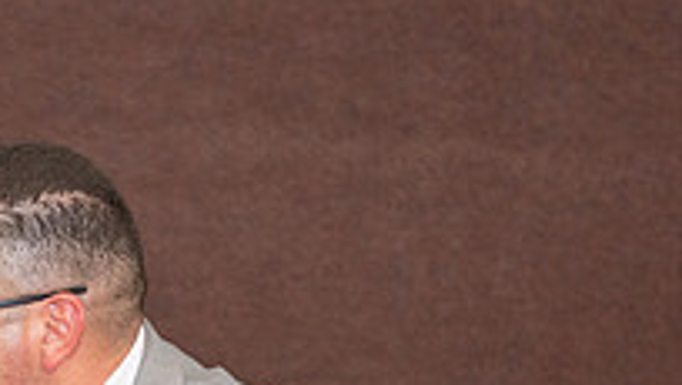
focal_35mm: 240
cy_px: 692
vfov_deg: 5.0
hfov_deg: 8.9
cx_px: -165
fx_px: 4342
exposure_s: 1/125
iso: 800
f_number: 3.5
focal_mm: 70
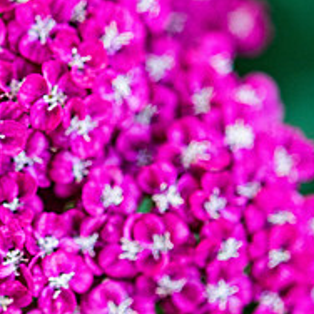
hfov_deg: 11.1
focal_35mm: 157
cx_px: 30
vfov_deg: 11.1
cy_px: 226
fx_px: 1611
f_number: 4
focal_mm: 60
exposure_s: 1/250
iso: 800
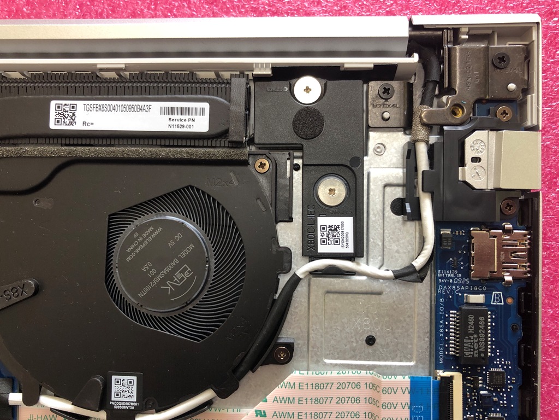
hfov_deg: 63.4
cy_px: 210
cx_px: 280
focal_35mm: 28
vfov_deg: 49.7
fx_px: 452
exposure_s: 1/33
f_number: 1.8
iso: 40
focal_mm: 3.99
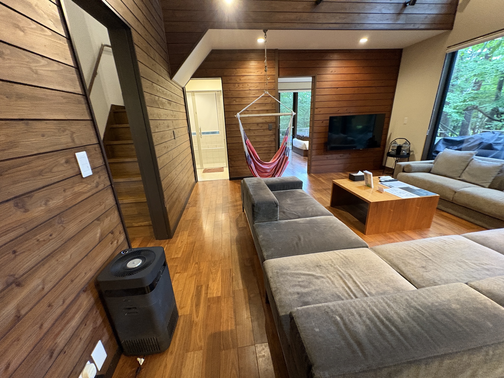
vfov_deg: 85.7
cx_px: 252
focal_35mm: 14
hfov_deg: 102.1
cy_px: 189
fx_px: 204
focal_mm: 2.22
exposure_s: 1/60
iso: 500
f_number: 2.2
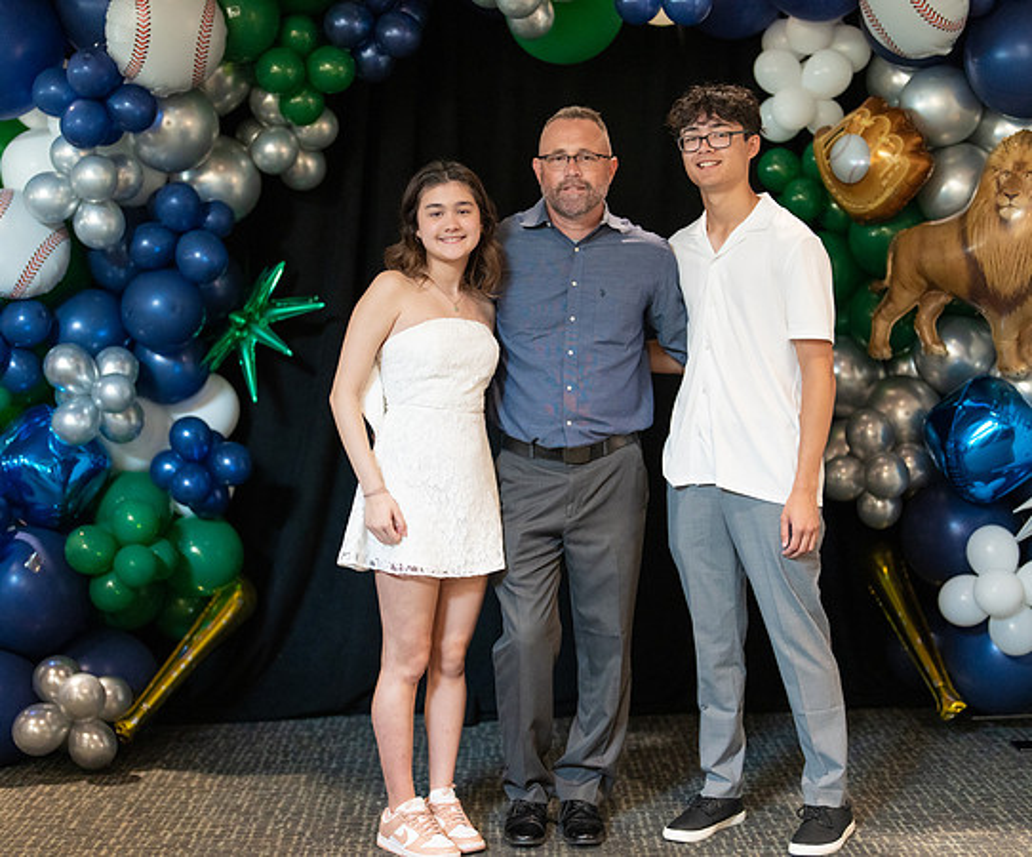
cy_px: 439
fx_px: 1915
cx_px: 543
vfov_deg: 25.2
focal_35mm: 62
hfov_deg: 30.2
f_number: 1.2
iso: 1600
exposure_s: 1/320
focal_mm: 50
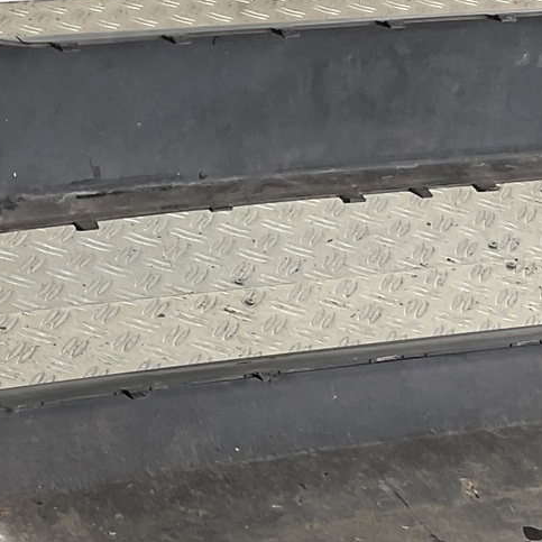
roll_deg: -11.2
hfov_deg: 16.0
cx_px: 36
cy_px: 341
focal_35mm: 107
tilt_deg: -32.3
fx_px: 1895
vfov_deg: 16.3
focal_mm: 3
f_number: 1.8
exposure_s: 1/100
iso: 20
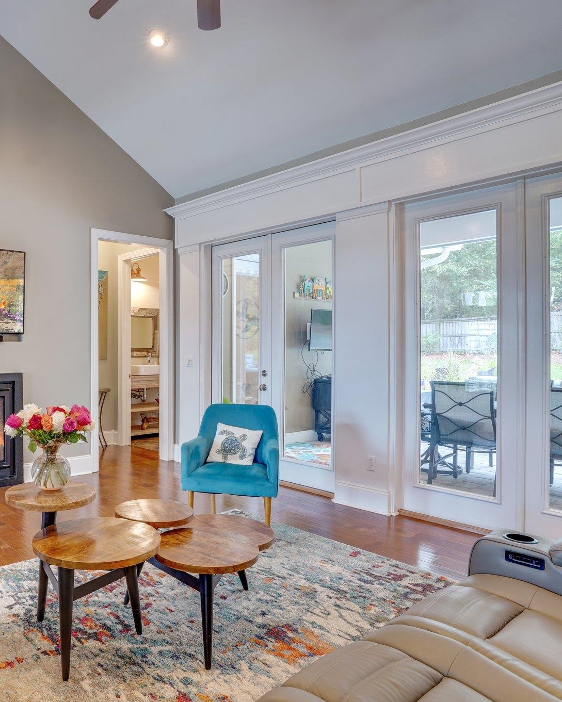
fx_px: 499
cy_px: 350
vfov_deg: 70.3
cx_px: 129
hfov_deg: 55.5
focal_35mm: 24
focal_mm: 17
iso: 100
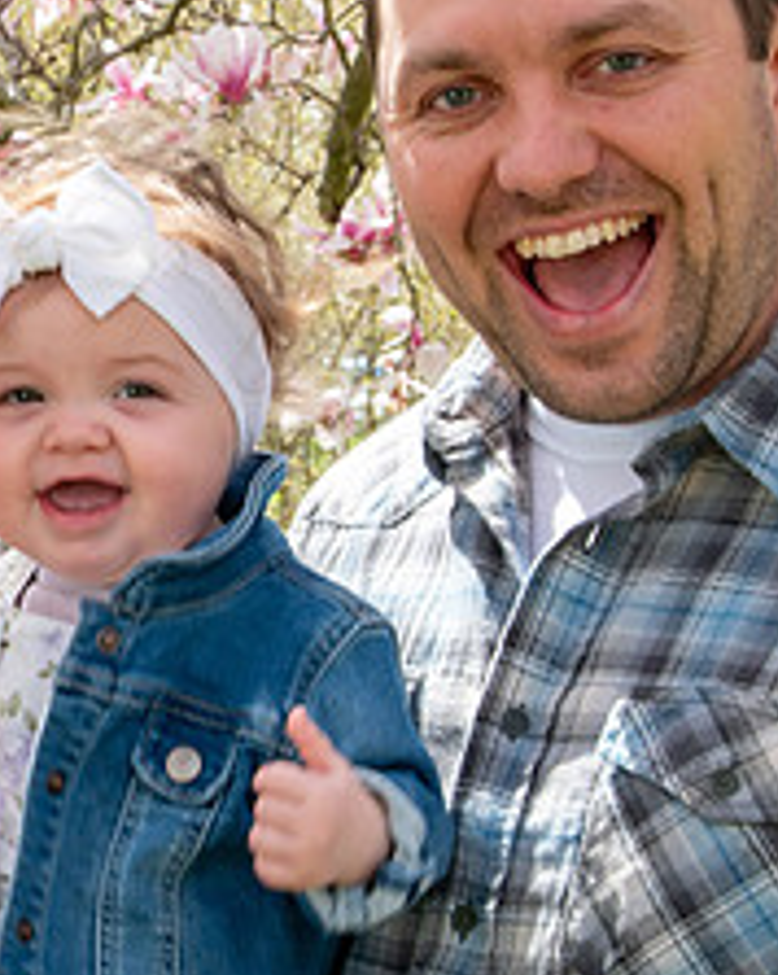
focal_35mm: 192
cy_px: 418
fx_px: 5534
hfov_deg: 8.0
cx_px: -53
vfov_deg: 10.1
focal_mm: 70
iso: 640
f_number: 20
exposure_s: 1/80
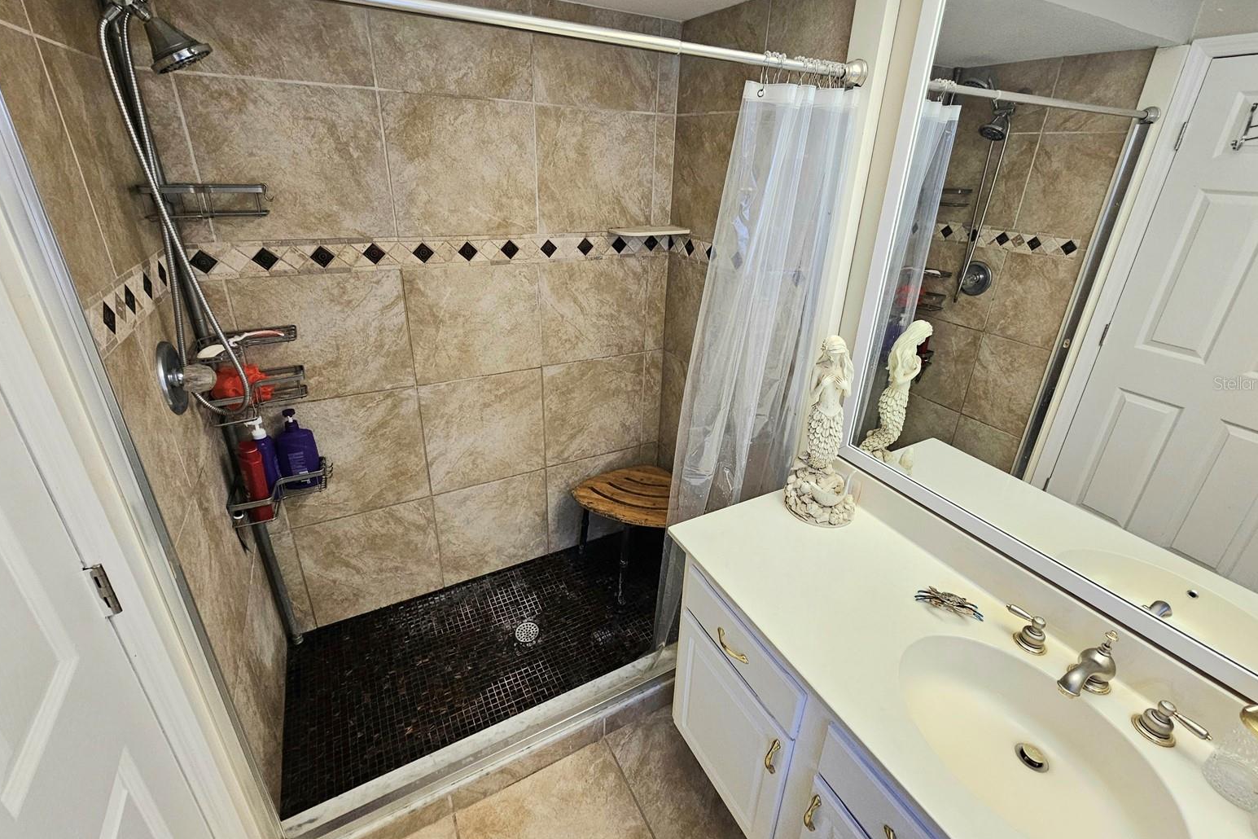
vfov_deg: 81.0
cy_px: 383
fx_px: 489
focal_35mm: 14
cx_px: 639
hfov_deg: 104.2
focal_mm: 2.2
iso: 200
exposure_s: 1/60.2
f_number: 2.2
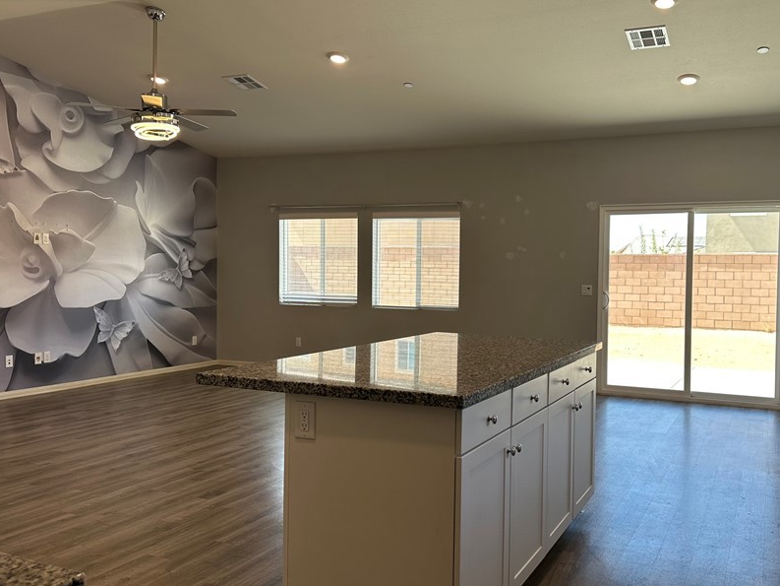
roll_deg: -1.4
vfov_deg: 45.5
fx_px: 699
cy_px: 299
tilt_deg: -2.3
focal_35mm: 31
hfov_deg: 57.7
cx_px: 481
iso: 64
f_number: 1.78
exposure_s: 1/224
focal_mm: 6.86
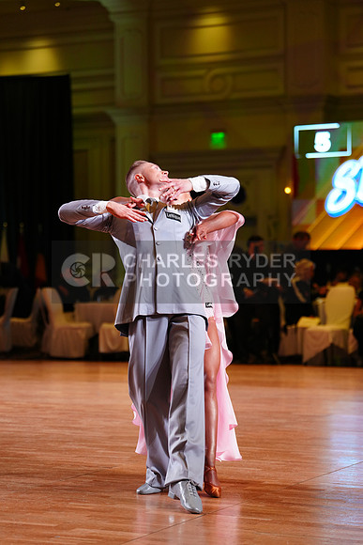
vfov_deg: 22.4
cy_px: 272
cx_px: 182
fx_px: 1375
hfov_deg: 15.0
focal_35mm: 91
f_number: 2.8
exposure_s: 1/400
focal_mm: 91
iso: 1250
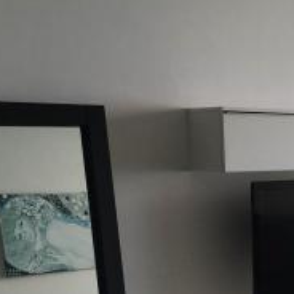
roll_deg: +0.8
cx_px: 372
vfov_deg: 19.2
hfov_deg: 18.3
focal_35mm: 89
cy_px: 265
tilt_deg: -7.2
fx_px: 855
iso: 32
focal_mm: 4.15
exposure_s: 1/120
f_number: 2.2
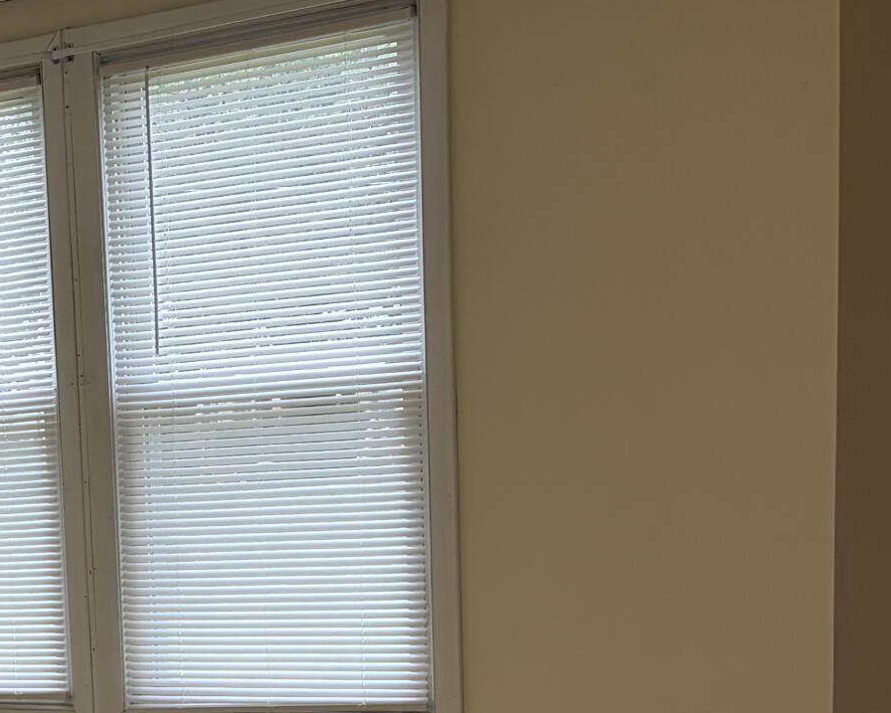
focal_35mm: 85
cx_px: -407
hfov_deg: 19.8
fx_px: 2242
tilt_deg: -10.1
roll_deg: +5.0
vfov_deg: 17.4
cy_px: 818
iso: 32
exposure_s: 1/141
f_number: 1.6
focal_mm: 5.96
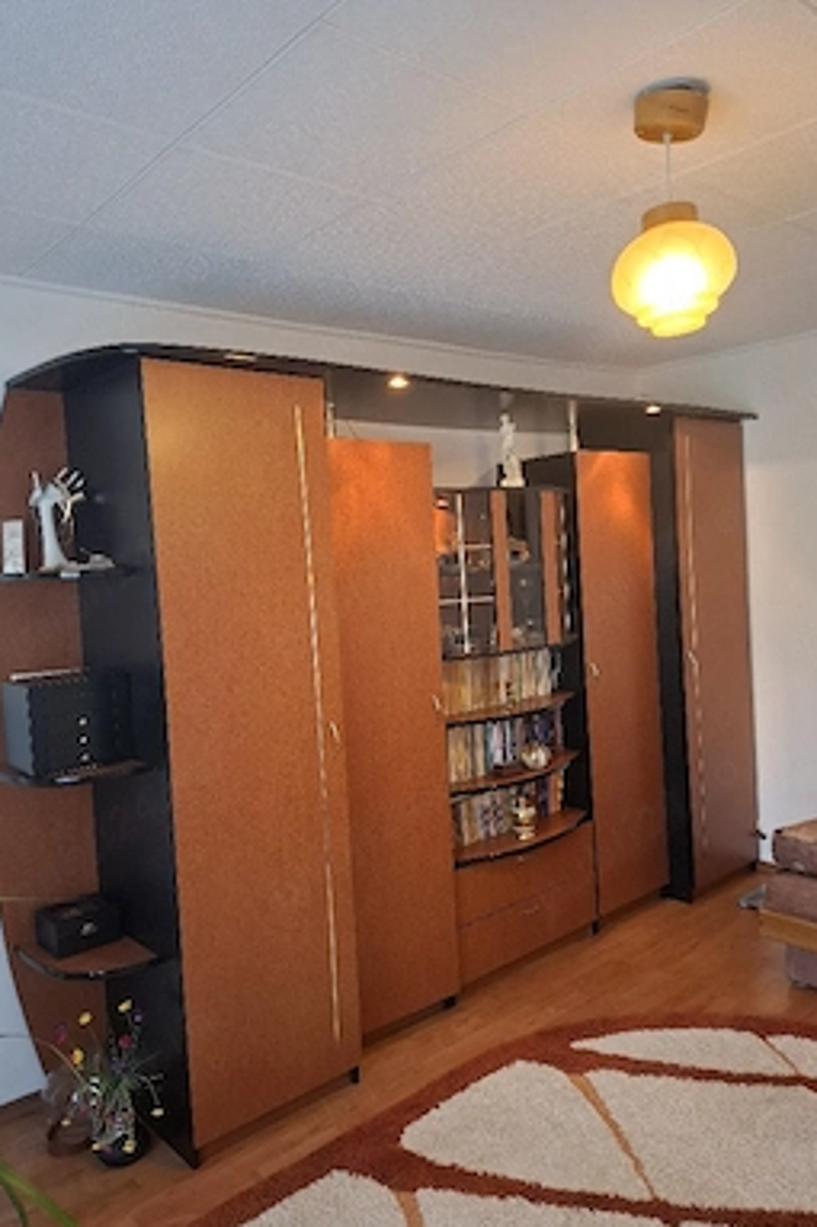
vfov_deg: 71.5
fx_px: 852
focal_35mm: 25
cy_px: 612
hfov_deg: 51.2
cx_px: 407
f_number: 1.8
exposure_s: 1/50
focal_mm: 5.54
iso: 250
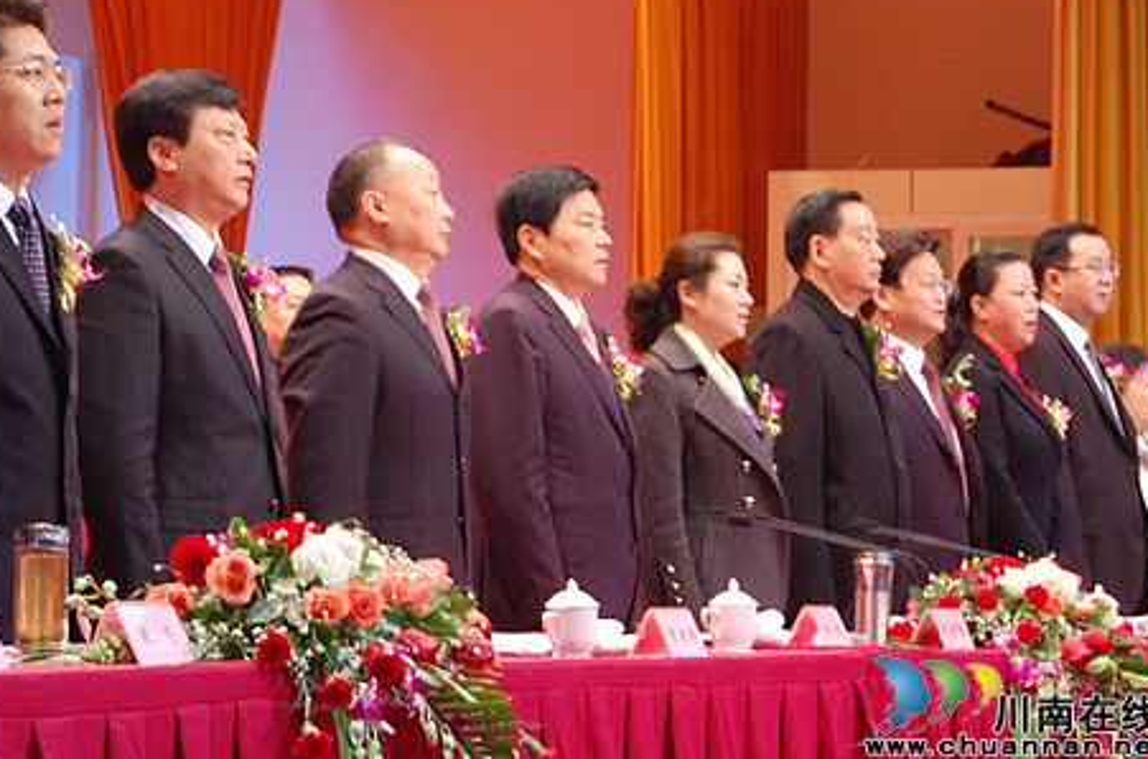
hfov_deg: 22.3
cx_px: 557
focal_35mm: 92
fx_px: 2911
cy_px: 348
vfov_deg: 14.8
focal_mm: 55
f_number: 5.6
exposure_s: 1/6
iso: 800
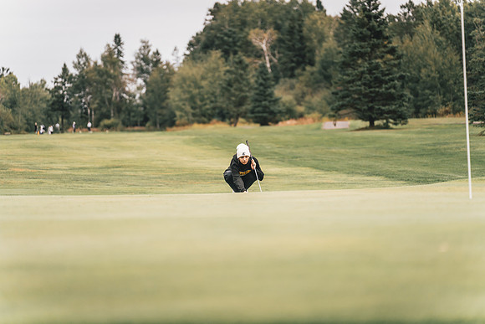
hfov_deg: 13.7
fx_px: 2021
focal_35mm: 150
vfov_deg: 9.2
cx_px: 242
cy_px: 162
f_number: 2.8
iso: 800
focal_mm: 150
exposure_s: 1/5000
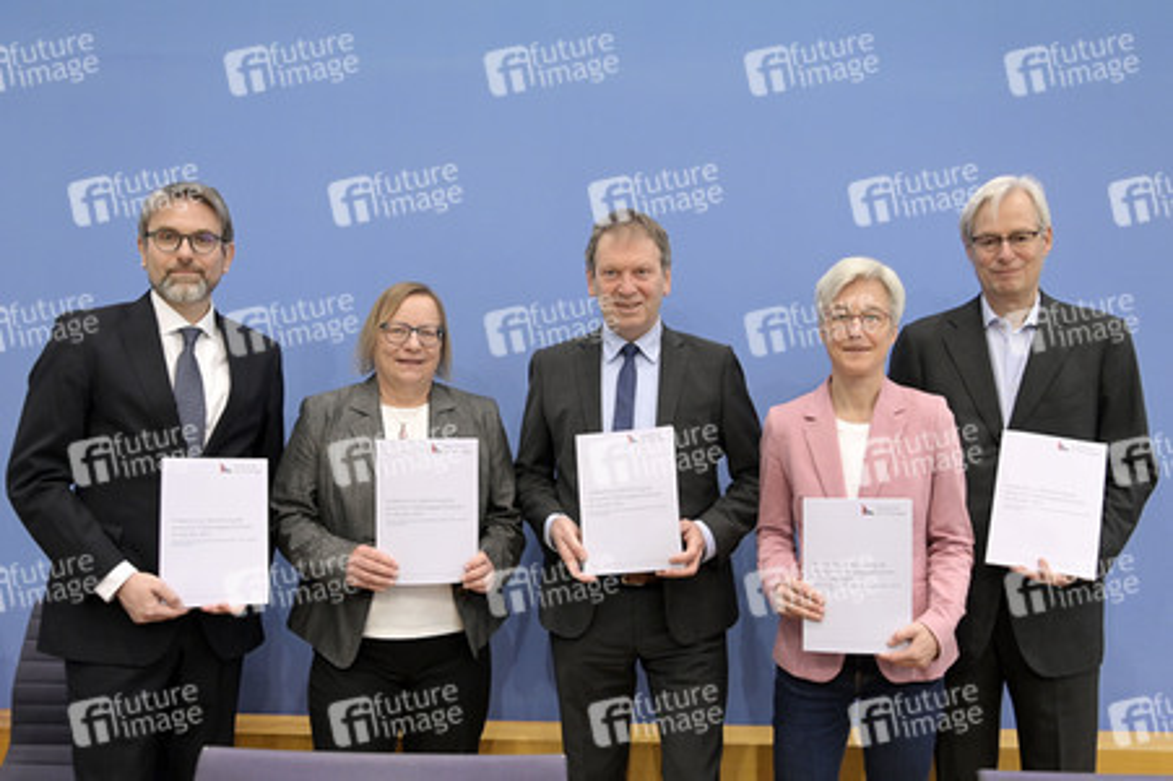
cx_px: 586
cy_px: 390
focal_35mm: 32
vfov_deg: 41.1
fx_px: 1042
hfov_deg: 58.8
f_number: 5
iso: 3200
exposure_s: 1/400
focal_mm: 32
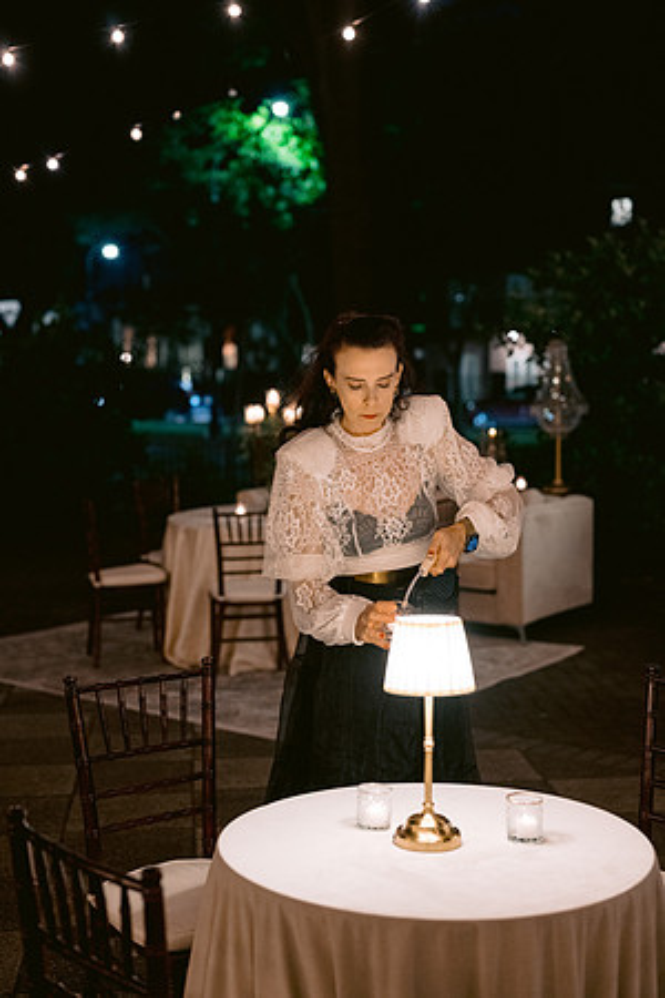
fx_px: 1385
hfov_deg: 27.0
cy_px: 499
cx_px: 332
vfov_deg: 39.6
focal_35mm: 50
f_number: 2.5
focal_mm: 50
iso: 1600
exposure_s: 1/80
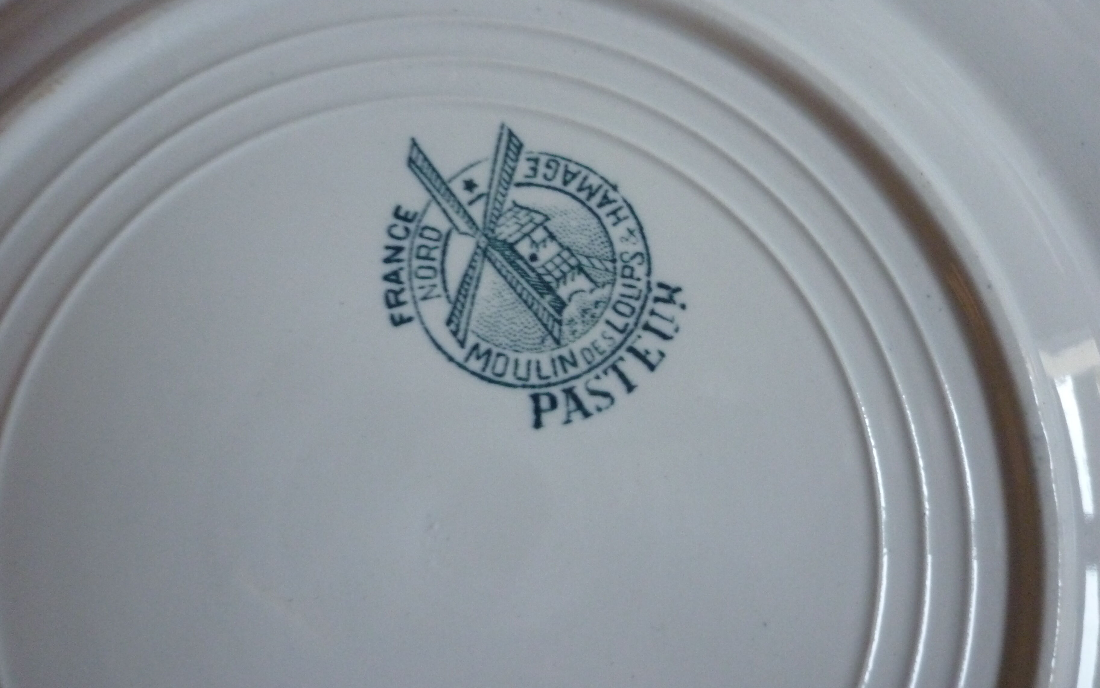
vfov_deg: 36.2
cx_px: 550
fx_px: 1049
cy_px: 291
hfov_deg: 55.3
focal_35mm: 35
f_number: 2.8
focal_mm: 5.5
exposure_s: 1/30
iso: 400
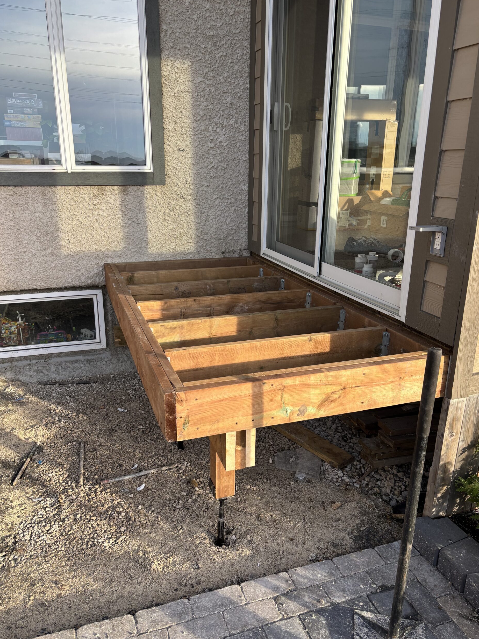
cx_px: 244
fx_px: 498
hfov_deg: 51.4
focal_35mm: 27
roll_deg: -1.5
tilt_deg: -18.6
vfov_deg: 65.3
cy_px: 325
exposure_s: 1/747
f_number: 1.6
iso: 50
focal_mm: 5.96
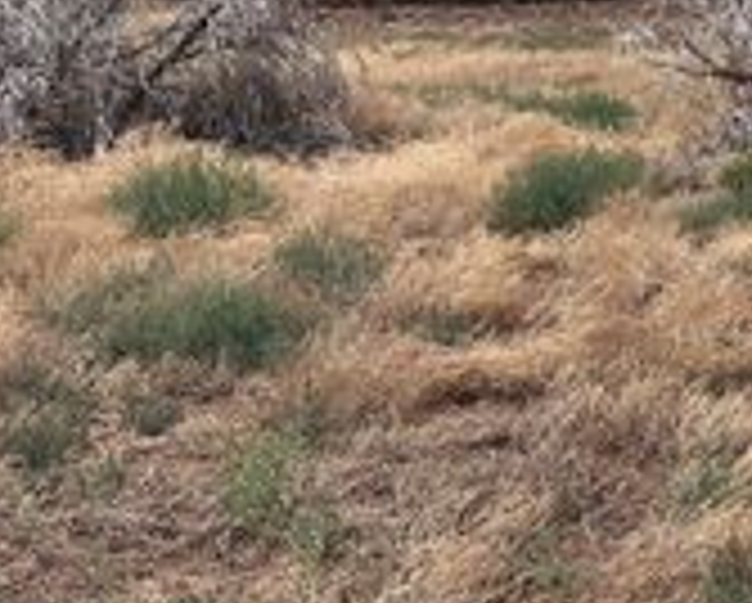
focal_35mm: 70
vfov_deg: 20.3
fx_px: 1560
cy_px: -142
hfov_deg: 22.8
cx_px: 1085
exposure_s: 1/4184
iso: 80
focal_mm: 6.86
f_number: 1.78
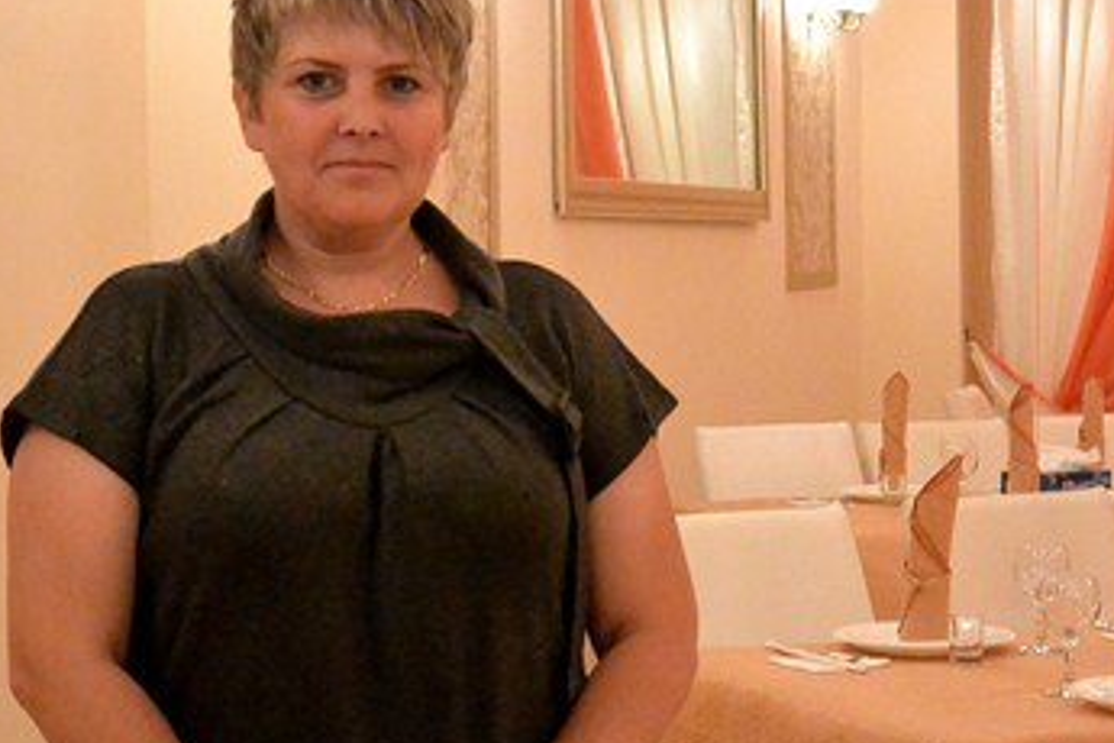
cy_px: 368
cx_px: 636
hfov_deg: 22.4
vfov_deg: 15.0
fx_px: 2816
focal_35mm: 91
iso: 2800
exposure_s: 1/60
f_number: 4.5
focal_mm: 18.2
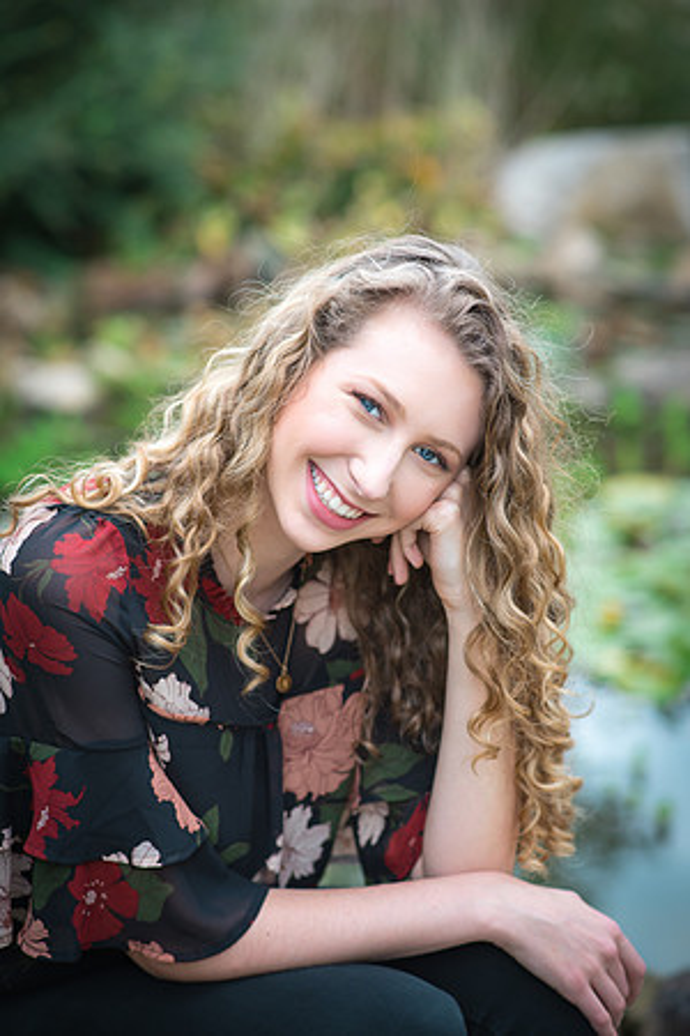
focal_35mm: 85
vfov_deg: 23.9
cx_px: 345
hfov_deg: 16.1
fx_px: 2444
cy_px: 518
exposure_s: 1/125
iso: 500
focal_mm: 85
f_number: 2.8
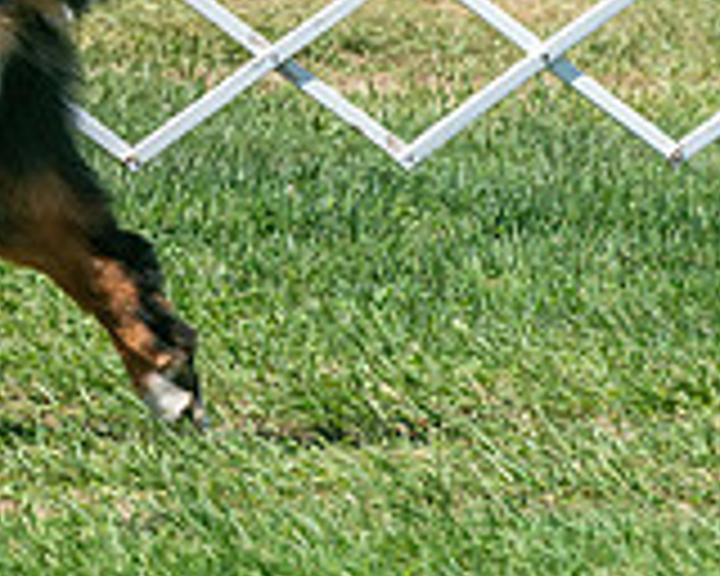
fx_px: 15790
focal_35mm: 741
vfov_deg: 2.1
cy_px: -253
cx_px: -404
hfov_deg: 2.6
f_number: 7.1
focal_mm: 164
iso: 400
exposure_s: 1/2000
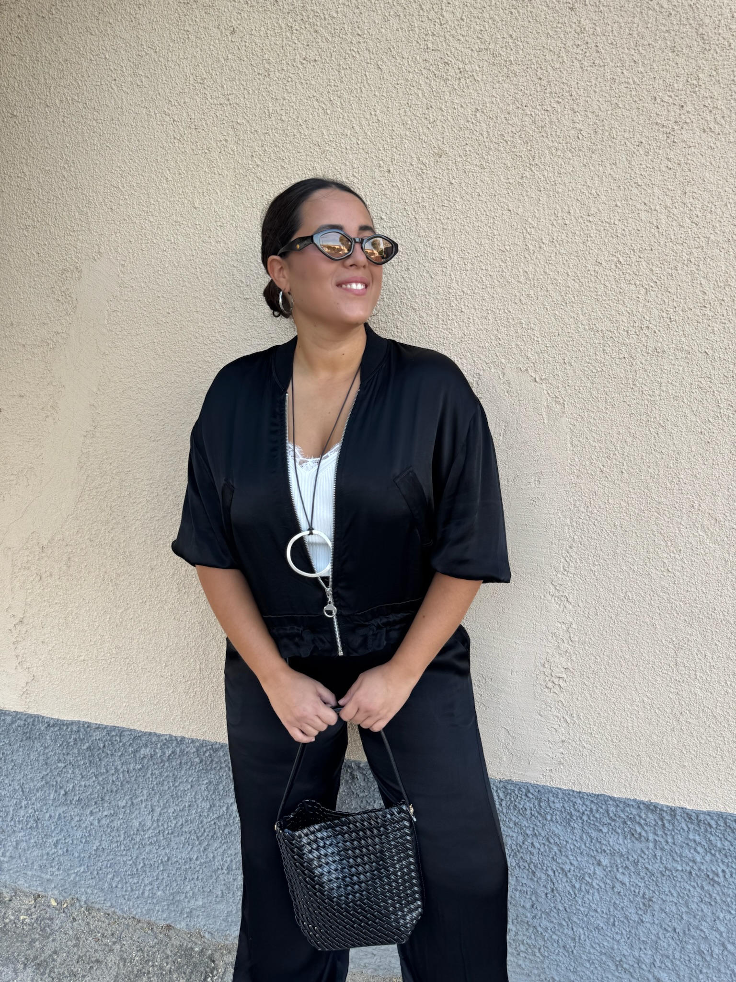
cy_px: 491
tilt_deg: -9.1
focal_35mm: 24
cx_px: 368
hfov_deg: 56.8
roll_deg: +0.3
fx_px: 680
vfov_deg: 71.6
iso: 80
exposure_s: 1/285
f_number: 1.78
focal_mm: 6.76
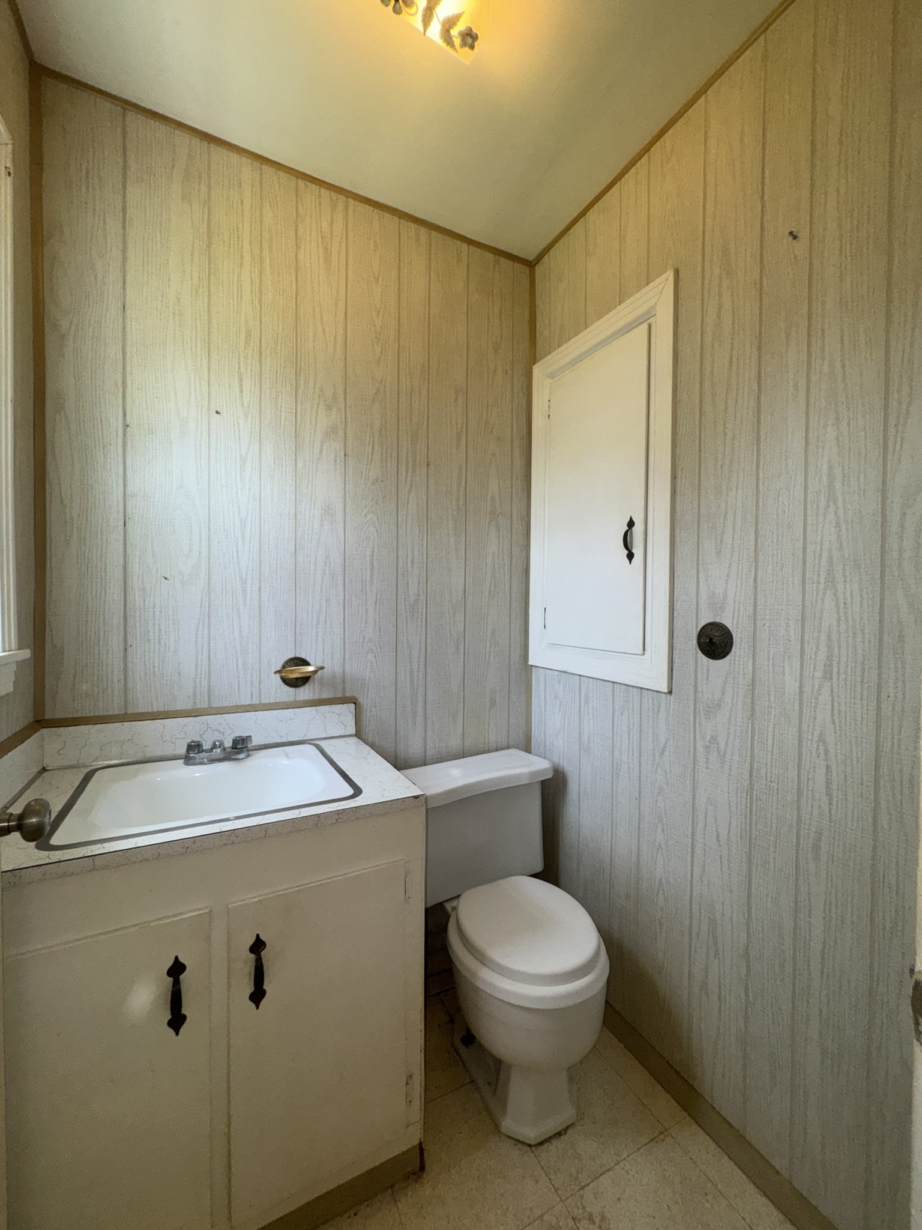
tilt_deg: -0.6
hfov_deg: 85.7
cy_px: 615
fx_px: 497
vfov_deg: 102.1
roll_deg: +0.8
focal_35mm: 14
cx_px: 461
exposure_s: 1/122
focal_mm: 2.22
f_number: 2.2
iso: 64
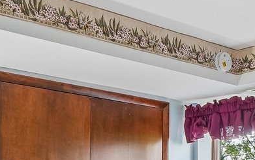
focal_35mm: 80
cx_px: 103
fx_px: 556
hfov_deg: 25.8
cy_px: 207
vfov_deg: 15.6
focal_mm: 10
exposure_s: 1/30
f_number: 8
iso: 400
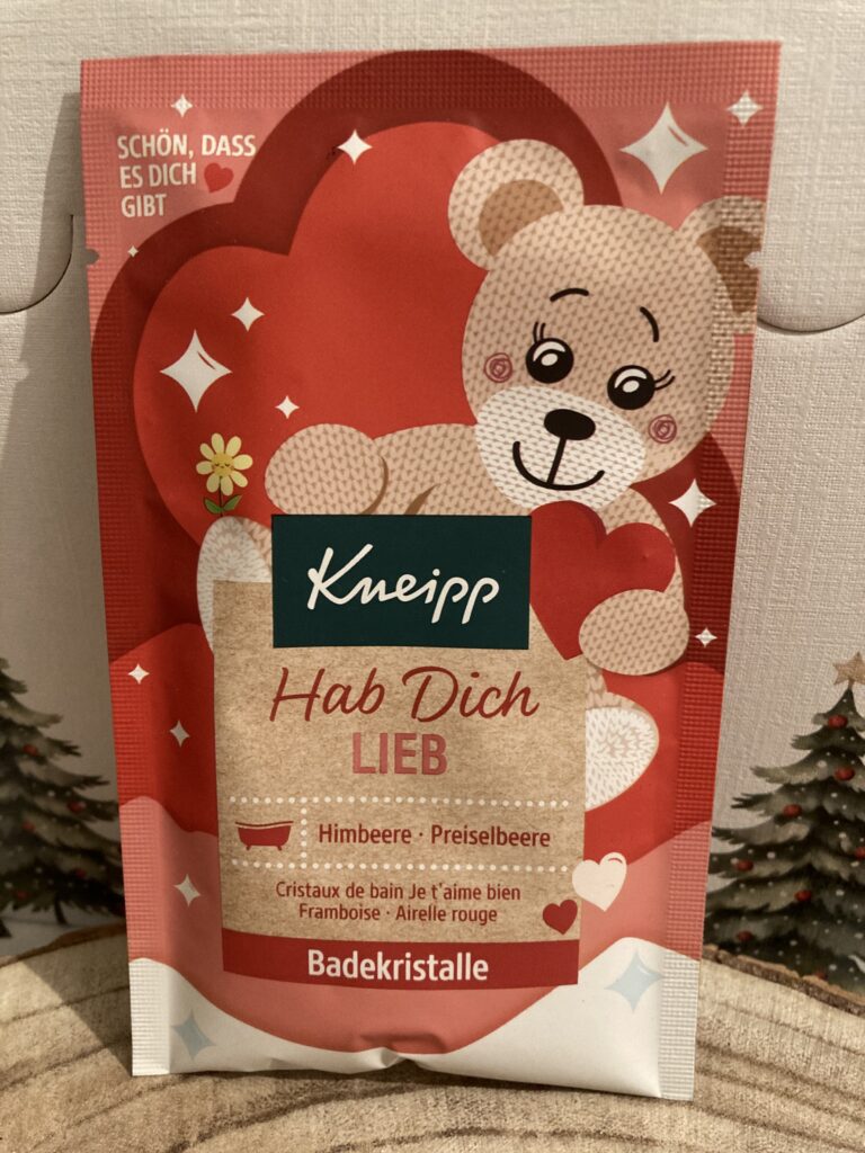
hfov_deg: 49.7
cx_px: 432
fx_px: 933
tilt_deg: -26.6
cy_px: 576
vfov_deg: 63.4
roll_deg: +1.1
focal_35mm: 28
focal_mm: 3.99
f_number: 1.8
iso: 400
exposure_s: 1/25
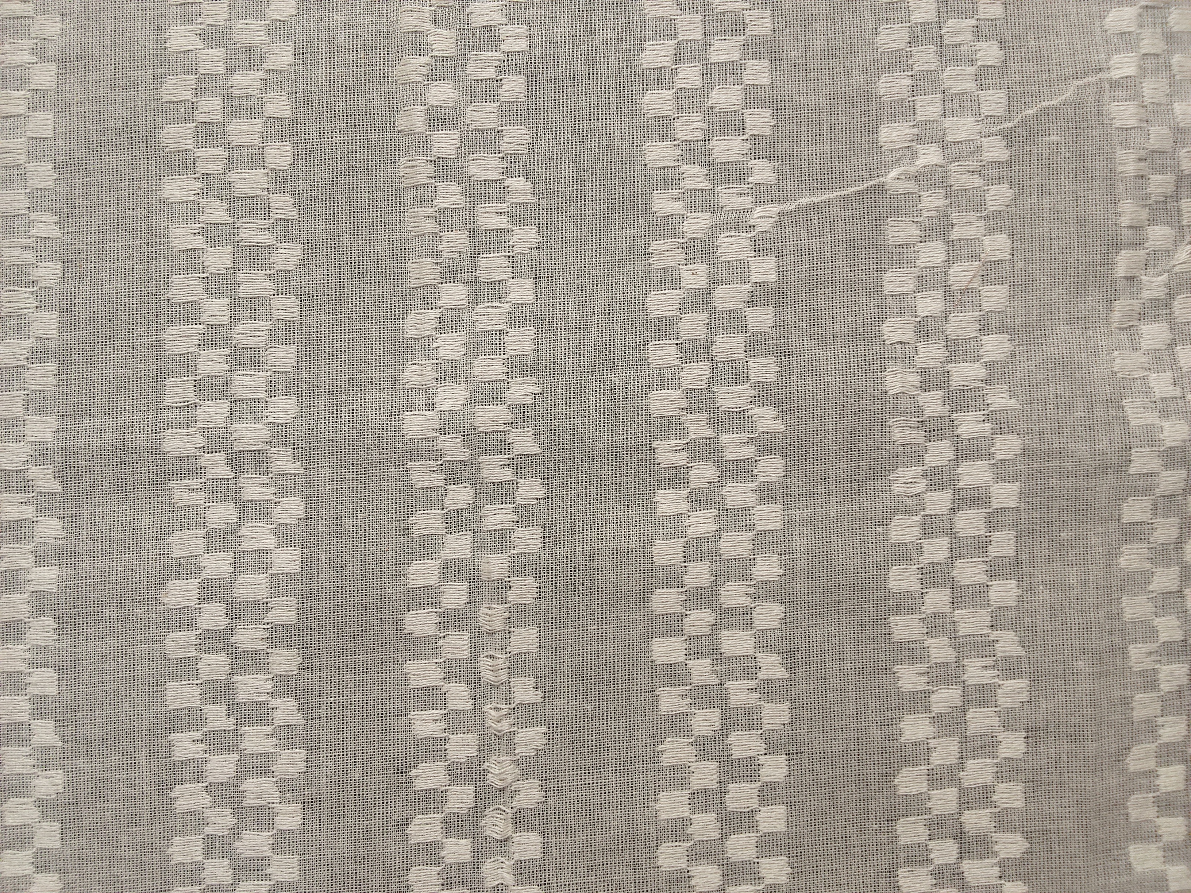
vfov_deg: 53.1
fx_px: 895
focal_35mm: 26
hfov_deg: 67.3
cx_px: 596
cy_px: 446
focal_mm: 2.78
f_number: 2
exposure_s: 1/100
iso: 100
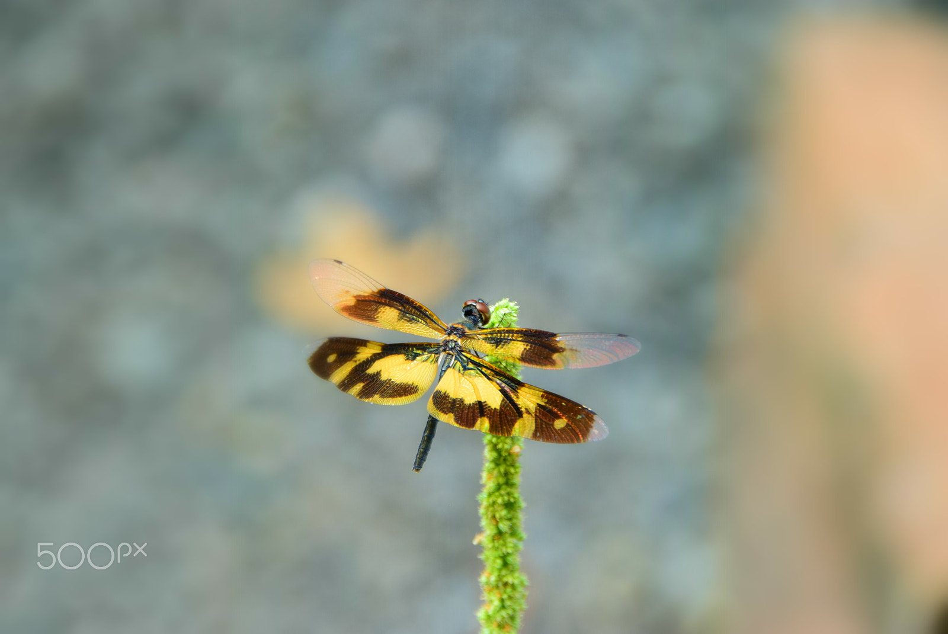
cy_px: 317
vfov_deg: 4.6
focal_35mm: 300
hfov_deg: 6.9
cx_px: 474
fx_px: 7907
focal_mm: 200
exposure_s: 1/200
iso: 400
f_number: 10
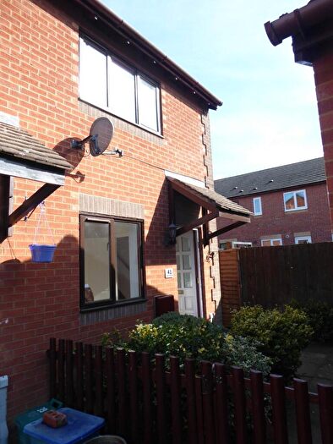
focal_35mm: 24
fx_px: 308
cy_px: 222
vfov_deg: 71.6
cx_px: 166
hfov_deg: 56.8
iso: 80
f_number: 3.3
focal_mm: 4.3
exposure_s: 1/250
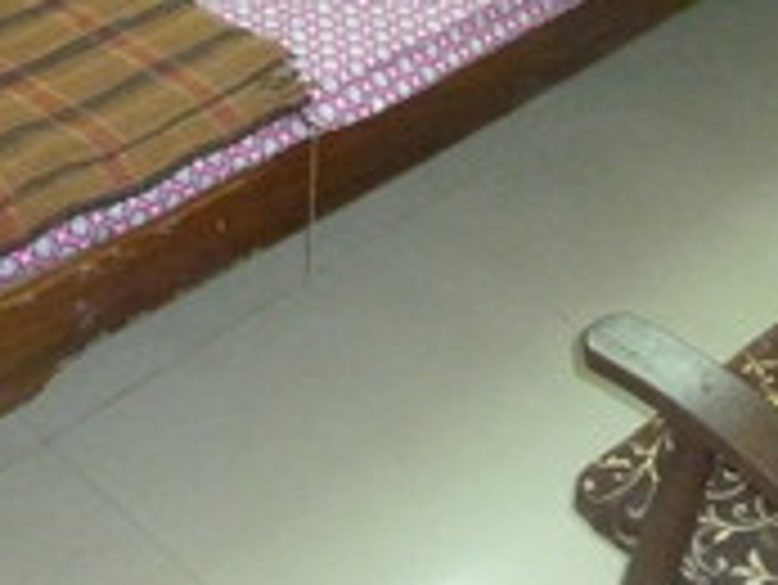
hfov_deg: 25.3
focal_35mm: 77
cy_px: -230
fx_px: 1732
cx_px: 313
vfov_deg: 17.6
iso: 800
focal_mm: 4.5
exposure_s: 1/15
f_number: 3.3
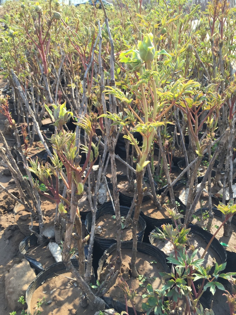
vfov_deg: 61.7
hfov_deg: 48.2
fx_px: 264
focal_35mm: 29
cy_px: 158
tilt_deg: -27.1
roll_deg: -2.4
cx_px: 118
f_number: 2.2
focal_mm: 4.15
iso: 32
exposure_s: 1/534
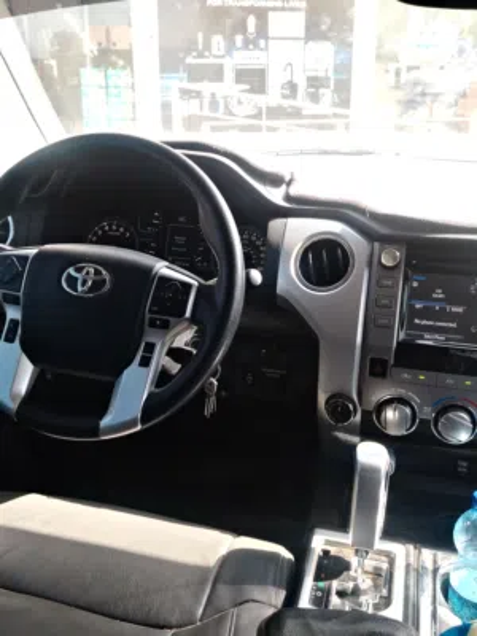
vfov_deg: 52.6
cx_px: 238
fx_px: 643
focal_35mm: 35
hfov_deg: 40.7
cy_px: 318
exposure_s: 1/100
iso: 153
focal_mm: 5.25
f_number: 1.75
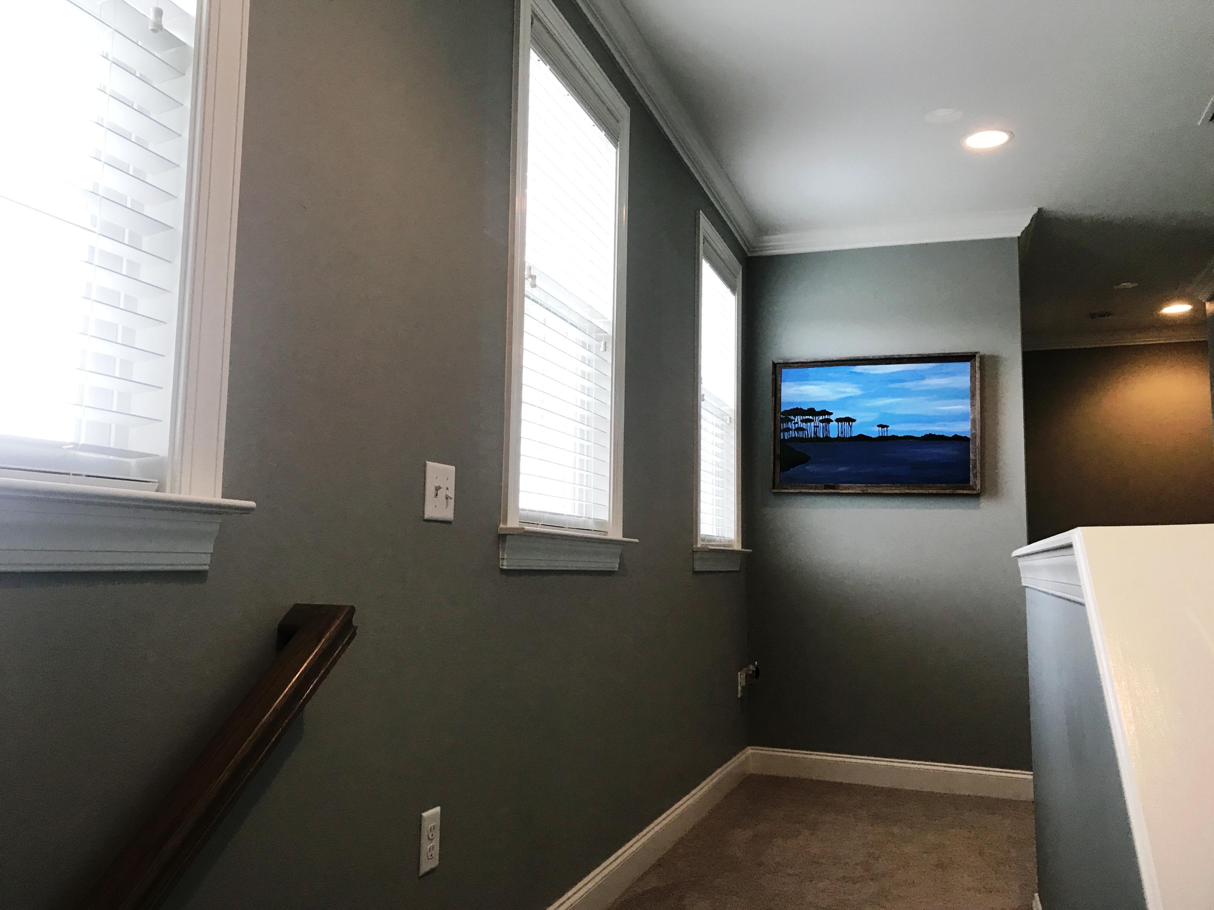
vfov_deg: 49.7
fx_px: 982
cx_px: 607
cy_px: 455
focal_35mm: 28
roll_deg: -1.5
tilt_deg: +5.7
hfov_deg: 63.4
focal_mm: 3.99
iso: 25
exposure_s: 1/30
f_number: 1.8
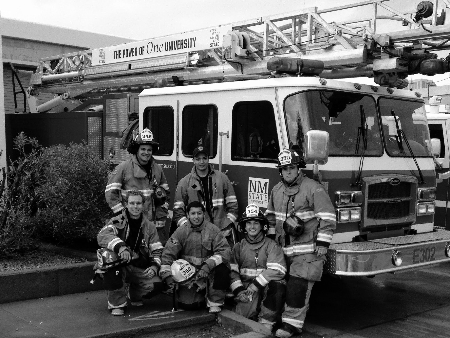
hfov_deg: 52.6
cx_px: 225
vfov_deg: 40.7
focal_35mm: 35
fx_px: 455
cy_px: 169
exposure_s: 1/120
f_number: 2.4
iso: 80
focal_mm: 4.28
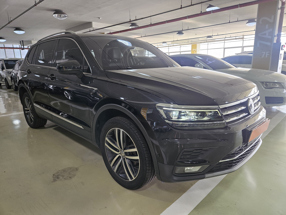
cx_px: 143
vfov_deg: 58.9
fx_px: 190
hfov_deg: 73.9
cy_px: 108
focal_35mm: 23
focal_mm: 5.4
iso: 50
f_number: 1.8
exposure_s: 1/63.3
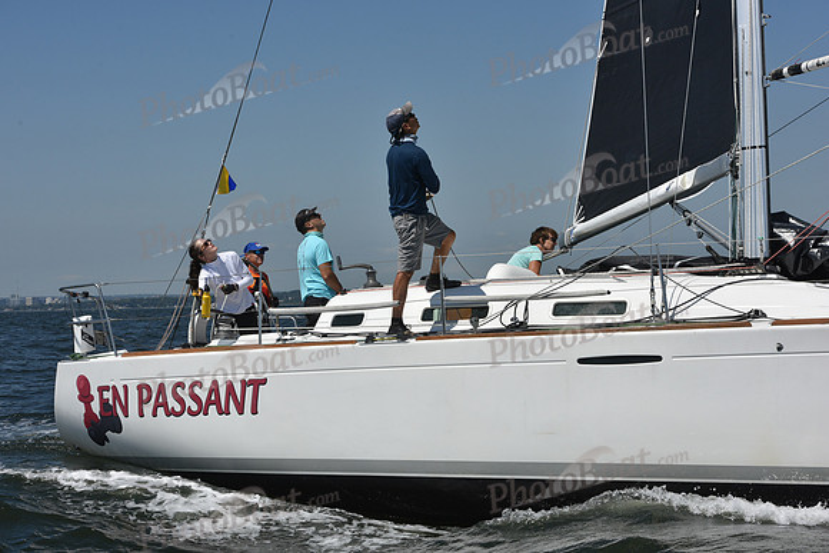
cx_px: 414
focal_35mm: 70
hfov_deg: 28.8
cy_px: 276
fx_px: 1612
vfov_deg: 19.5
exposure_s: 1/1250
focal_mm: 70
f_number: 11
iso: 250
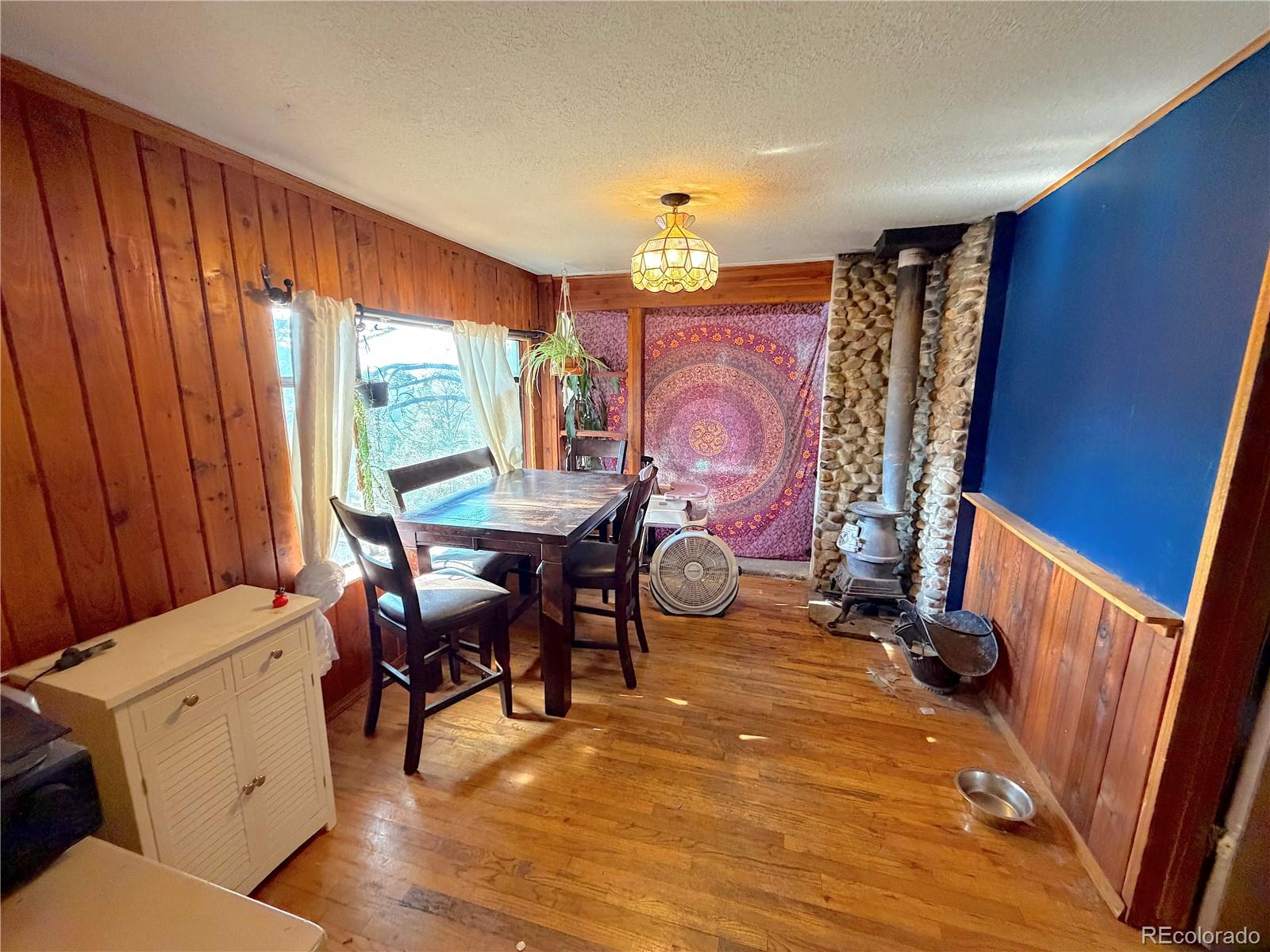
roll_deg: +0.4
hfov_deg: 102.1
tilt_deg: -11.8
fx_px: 514
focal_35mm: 14
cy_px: 476
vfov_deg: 85.7
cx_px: 635
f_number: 2.2
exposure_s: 1/60
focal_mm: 2.22
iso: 640
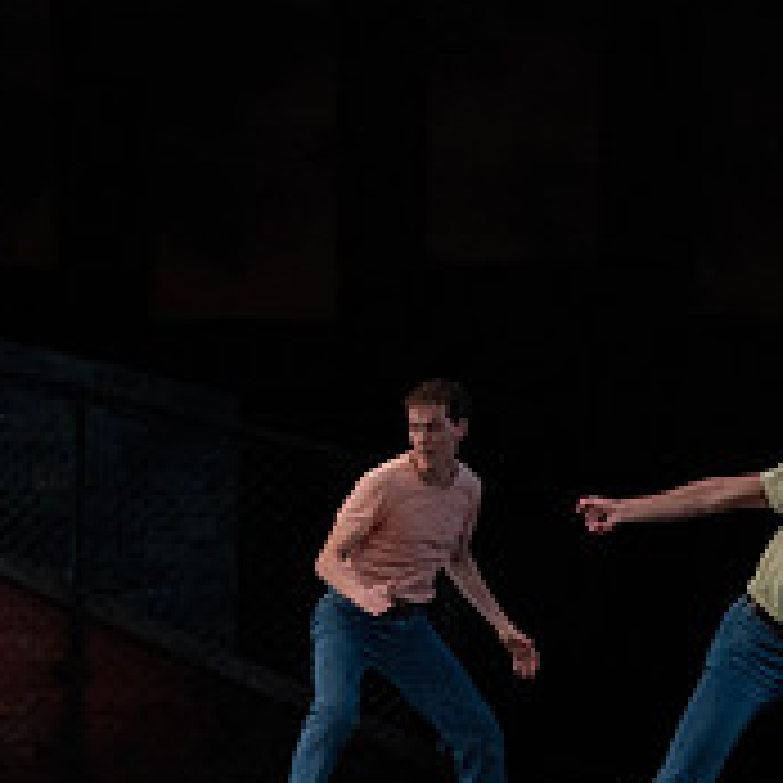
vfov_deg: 5.0
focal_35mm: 348
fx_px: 8906
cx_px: 842
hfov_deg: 5.0
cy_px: 385
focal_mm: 123
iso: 3200
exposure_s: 1/400
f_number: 4.5
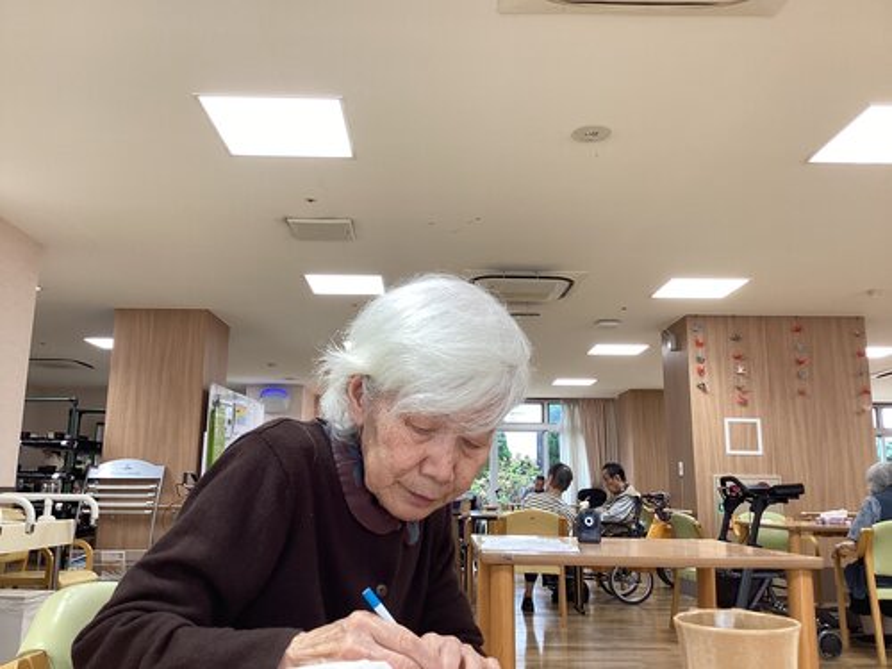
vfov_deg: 45.4
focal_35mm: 31
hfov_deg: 58.4
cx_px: 446
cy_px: 334
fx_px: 799
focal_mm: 3.3
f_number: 2.4
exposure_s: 1/60
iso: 50
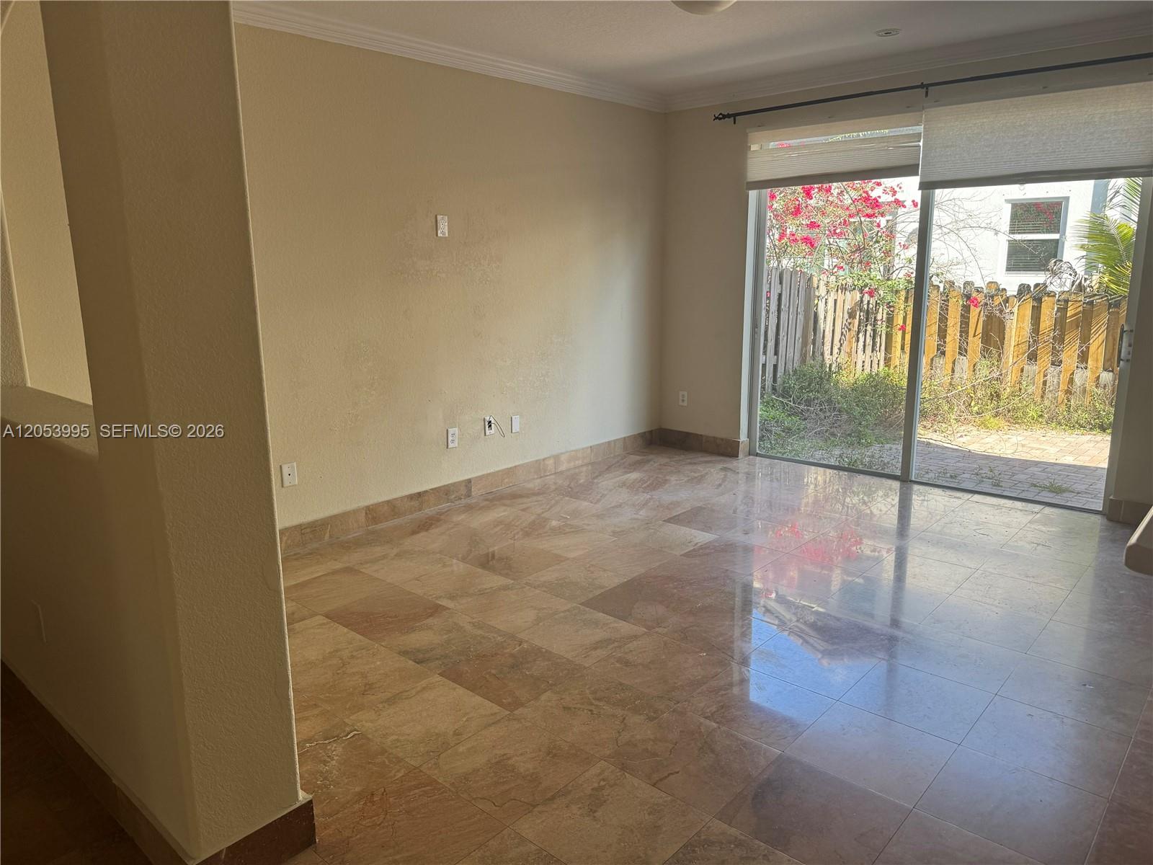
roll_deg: +0.1
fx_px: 799
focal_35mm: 24
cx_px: 576
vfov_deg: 56.8
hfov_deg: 71.6
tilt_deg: -12.2
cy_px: 432
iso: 64
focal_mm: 6.76
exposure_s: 1/255
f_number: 1.78
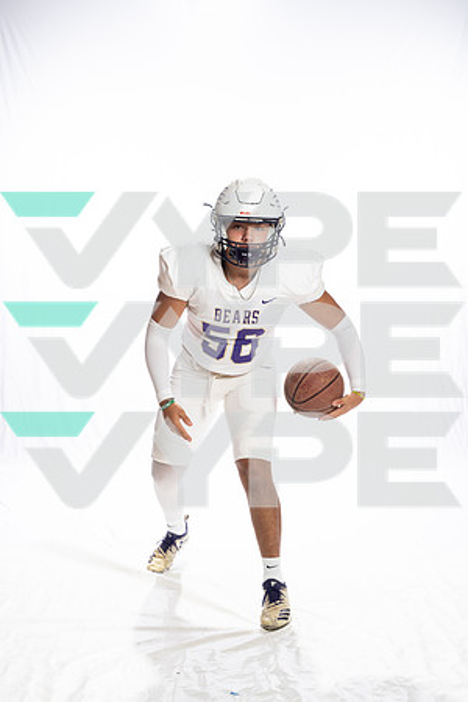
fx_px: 994
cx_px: 234
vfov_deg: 38.9
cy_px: 351
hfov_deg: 26.5
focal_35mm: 51
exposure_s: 1/250
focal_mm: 51
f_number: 8
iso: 800
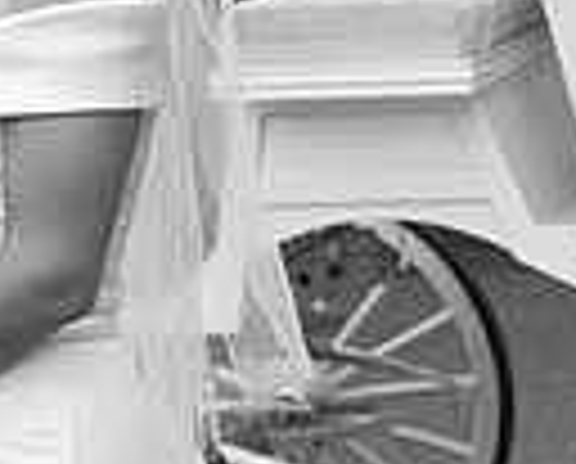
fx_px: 3622
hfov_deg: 8.9
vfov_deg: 7.3
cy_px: -59
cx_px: 824
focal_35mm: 212
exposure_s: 1/1600
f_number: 3.2
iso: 500
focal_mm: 50
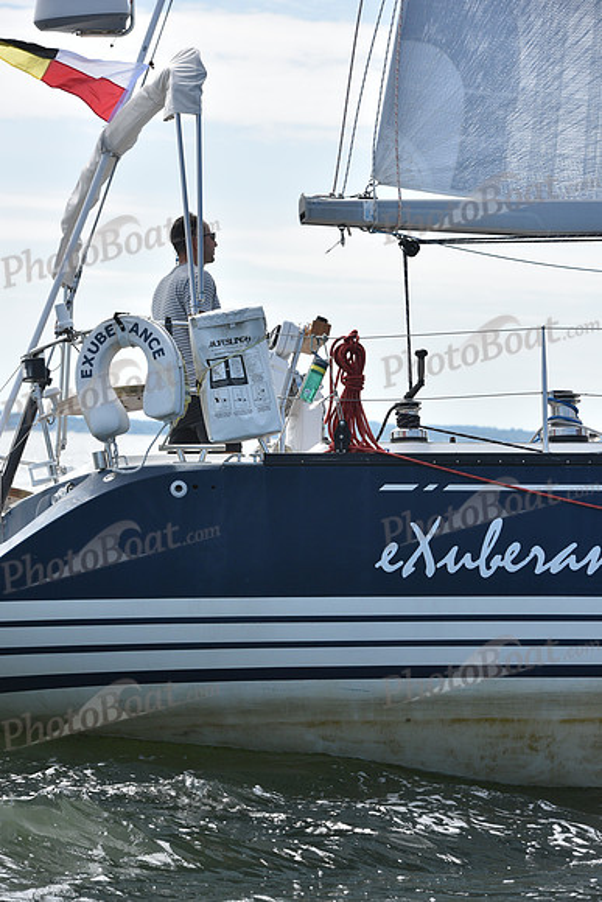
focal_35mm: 130
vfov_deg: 15.8
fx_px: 3259
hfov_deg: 10.6
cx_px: 301
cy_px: 451
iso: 320
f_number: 7.1
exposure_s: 1/1000
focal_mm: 130
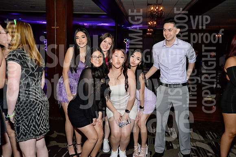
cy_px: 78
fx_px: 229
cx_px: 118
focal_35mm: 35
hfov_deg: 54.4
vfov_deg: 37.9
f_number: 8
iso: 6400
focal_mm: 35
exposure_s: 1/80
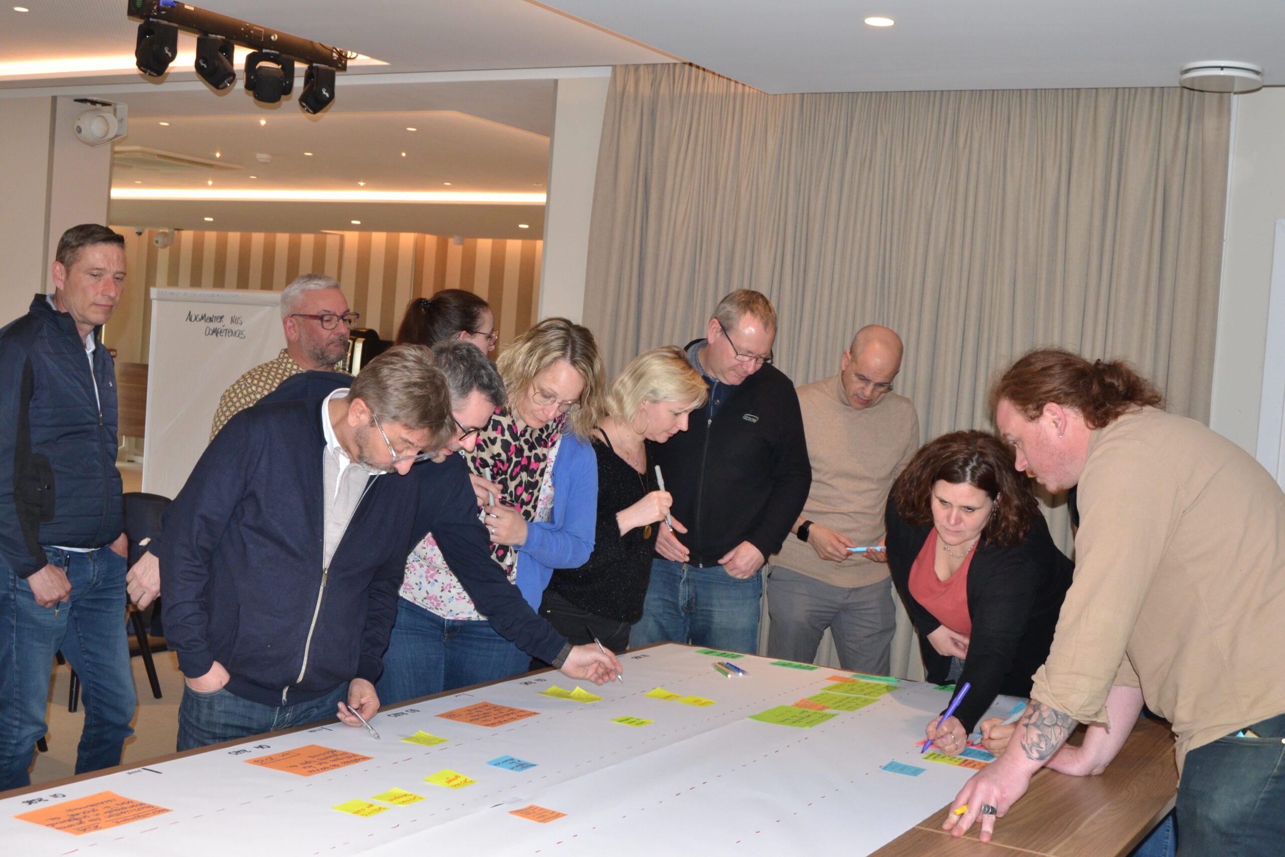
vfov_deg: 29.9
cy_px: 428
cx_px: 642
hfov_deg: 43.6
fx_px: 1606
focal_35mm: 45
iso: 800
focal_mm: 30
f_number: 8
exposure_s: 1/60
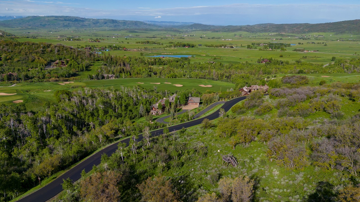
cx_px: 183
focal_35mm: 29
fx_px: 277
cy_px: 117
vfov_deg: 40.0
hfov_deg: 66.1
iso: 120
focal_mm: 6.72
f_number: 1.7
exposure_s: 1/2000
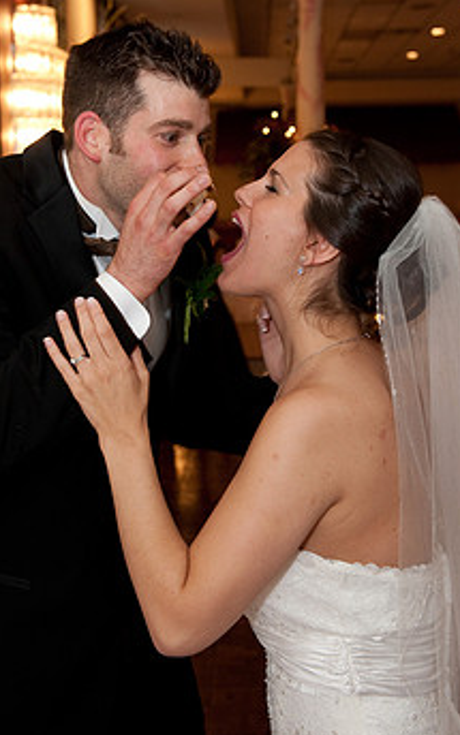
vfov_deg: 36.1
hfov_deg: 23.1
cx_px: 213
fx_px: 1123
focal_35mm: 56
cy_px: 271
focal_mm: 42
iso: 1250
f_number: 4.5
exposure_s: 1/60
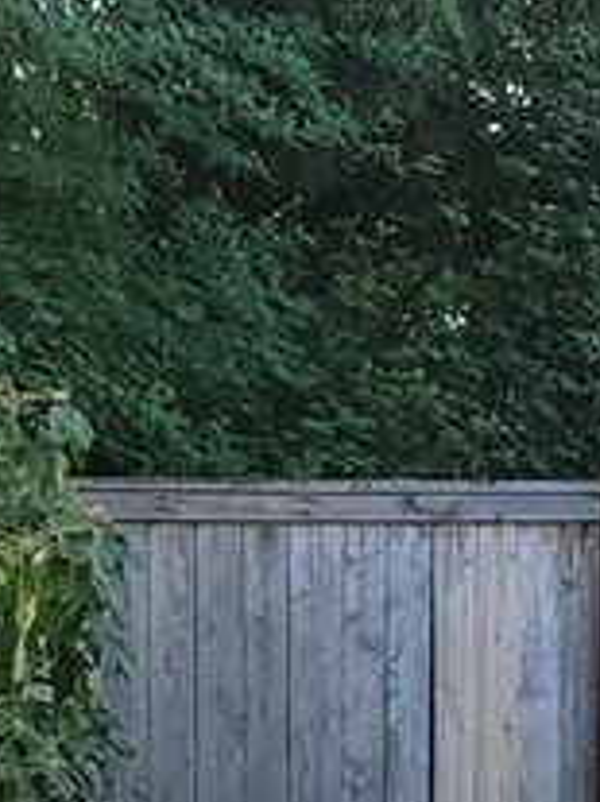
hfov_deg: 8.3
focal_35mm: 167
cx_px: 1347
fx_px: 3863
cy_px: 771
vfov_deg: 11.7
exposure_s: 1/120
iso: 25
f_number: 1.8
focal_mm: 6.7
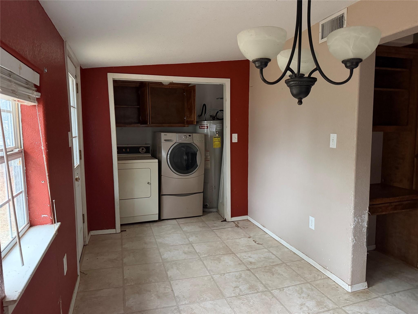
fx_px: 290
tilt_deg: -5.5
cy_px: 157
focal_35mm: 24
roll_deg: +1.3
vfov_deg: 56.8
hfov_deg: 71.6
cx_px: 209
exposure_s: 1/38
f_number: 1.78
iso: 1000
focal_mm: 6.76
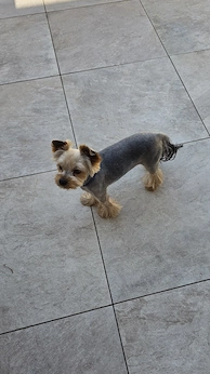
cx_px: 119
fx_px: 288
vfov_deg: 66.1
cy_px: 198
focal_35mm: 29
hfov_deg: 40.0
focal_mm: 6.3
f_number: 1.7
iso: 32
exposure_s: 1/370
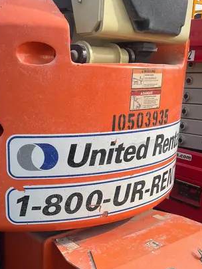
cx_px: 56
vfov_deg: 39.8
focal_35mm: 47
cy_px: 185
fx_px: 365
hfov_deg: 30.5
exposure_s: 1/1672
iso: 50
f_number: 1.6
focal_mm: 5.1
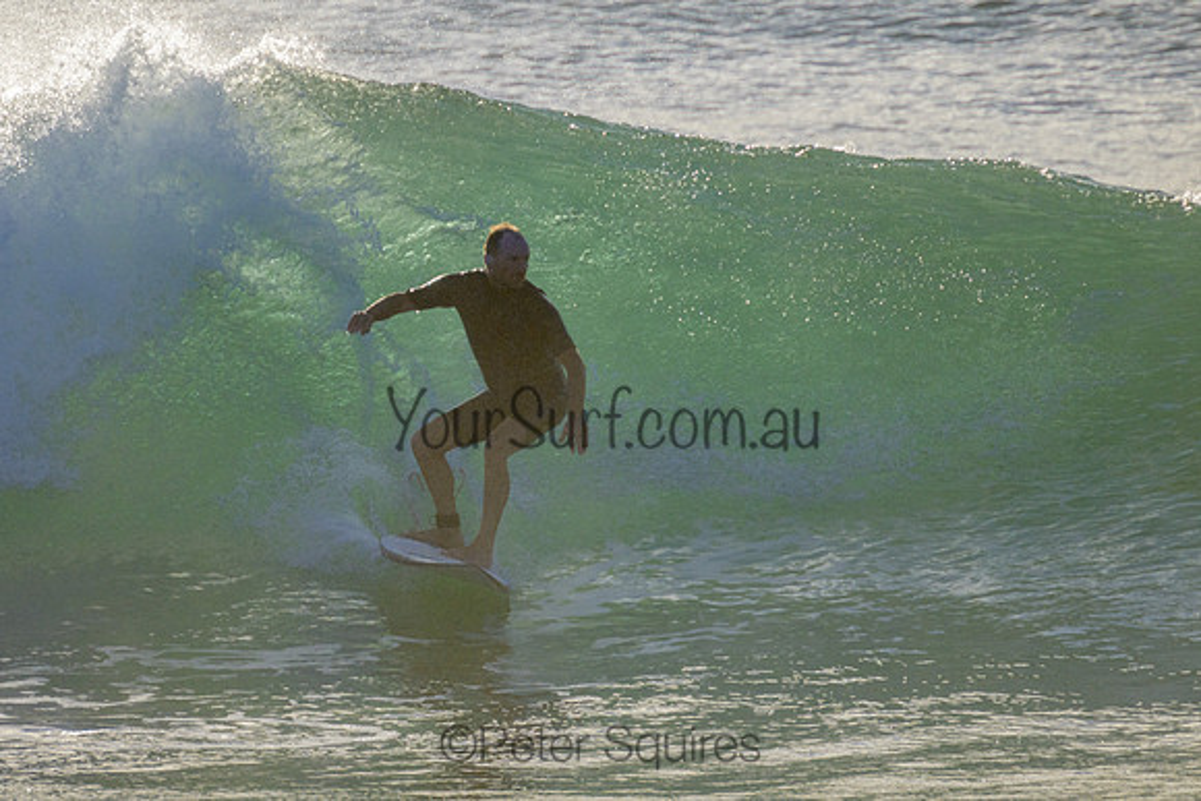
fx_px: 36495
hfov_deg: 1.9
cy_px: 335
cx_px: 429
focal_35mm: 1094
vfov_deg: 1.3
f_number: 11
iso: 560
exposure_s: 1/2000
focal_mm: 800
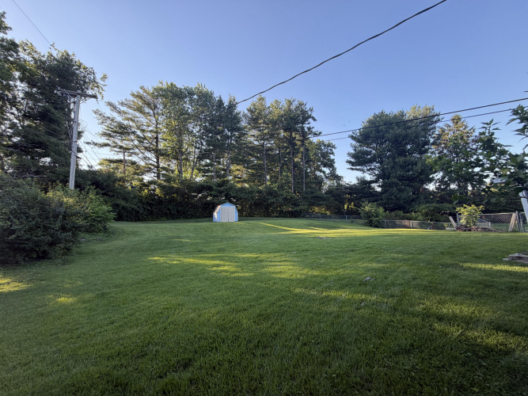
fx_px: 214
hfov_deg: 102.1
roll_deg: +2.9
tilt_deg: +3.7
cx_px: 264
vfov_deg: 85.7
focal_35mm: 14
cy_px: 198
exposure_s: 1/301
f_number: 2.2
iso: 50
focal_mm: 2.22
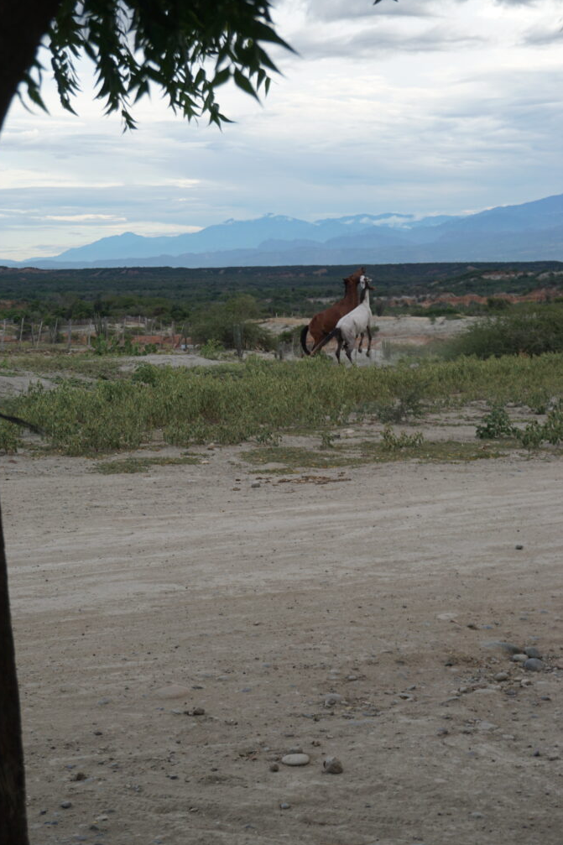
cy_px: 419
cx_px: 277
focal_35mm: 60
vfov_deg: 33.7
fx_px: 1396
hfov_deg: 22.8
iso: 100
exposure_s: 1/60
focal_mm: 39
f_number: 5.6
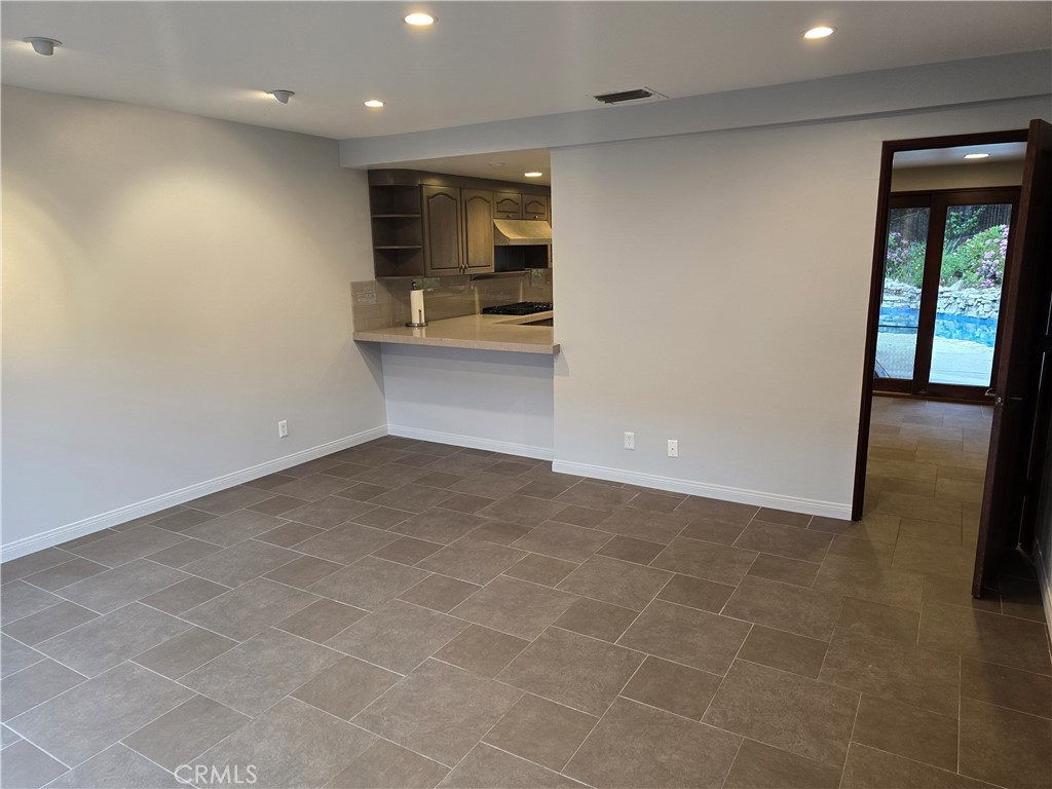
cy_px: 394
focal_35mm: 23
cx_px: 526
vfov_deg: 58.9
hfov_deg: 73.9
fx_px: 699
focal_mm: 6.3
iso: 320
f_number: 1.7
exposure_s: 1/120
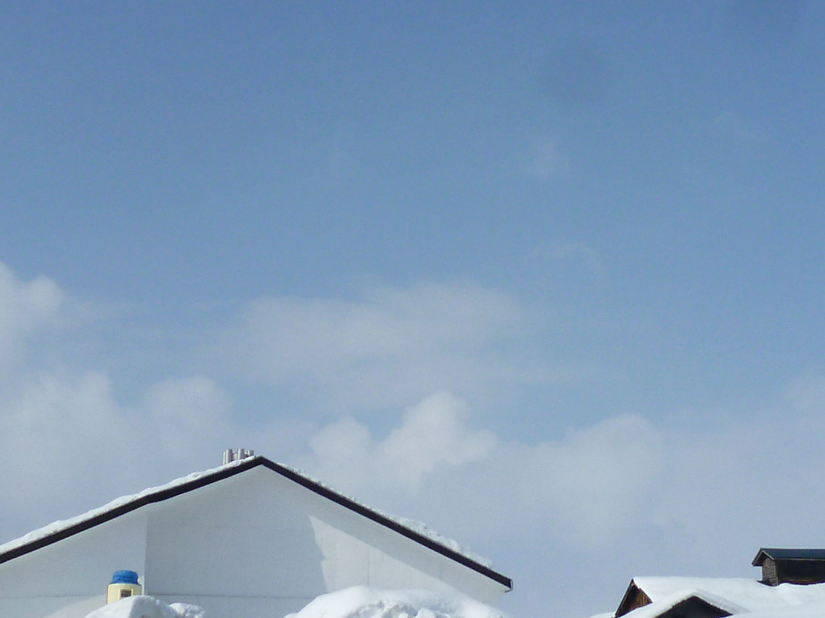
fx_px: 1573
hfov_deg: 29.3
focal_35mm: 66
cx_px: 481
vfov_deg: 22.0
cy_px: 145
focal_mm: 4.3
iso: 80
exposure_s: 1/1000
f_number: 5.6
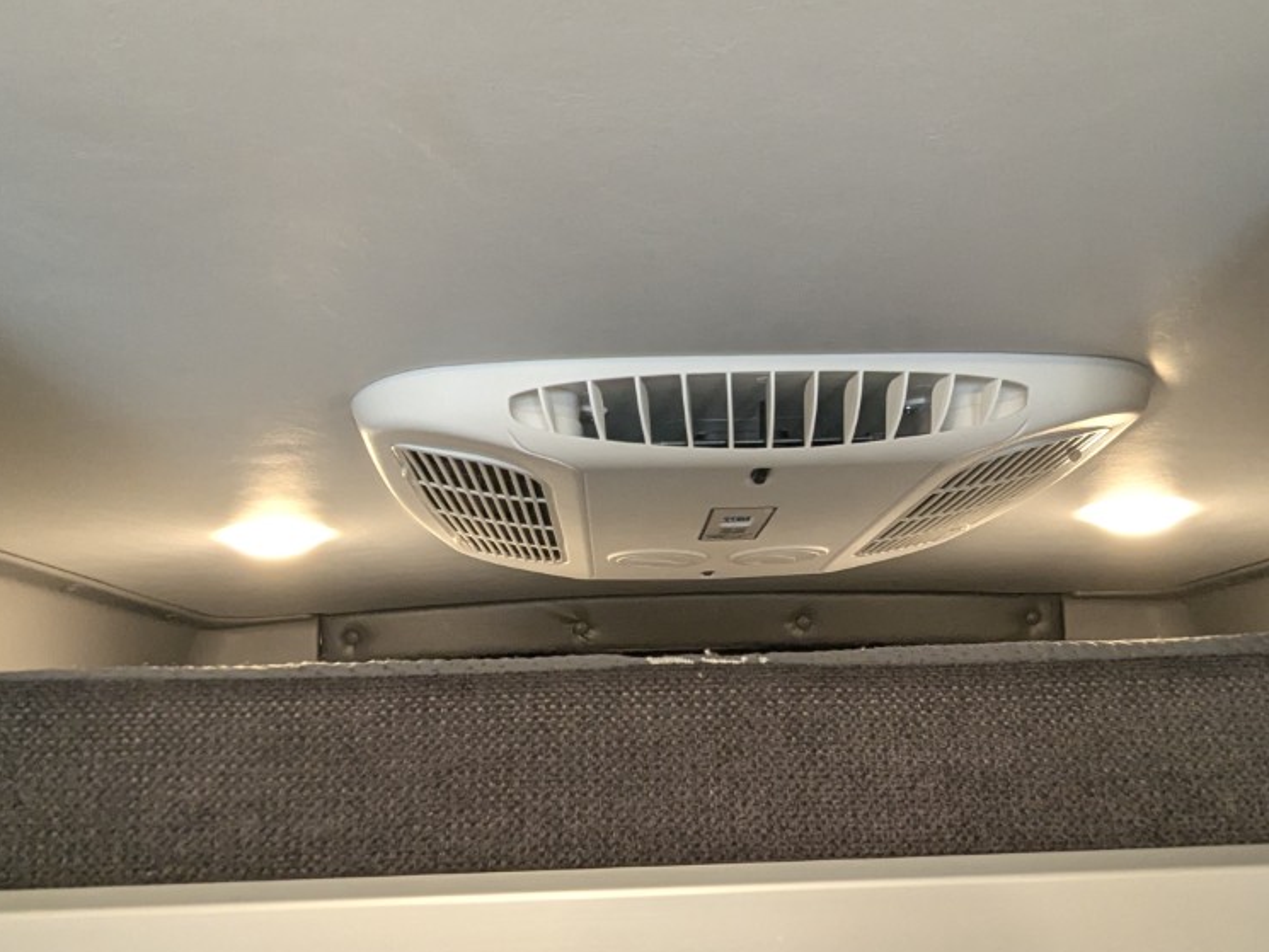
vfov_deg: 46.7
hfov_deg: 59.9
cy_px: 523
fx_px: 1100
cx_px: 660
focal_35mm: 30
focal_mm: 2.35
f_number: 2.2
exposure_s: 1/70.9
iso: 305
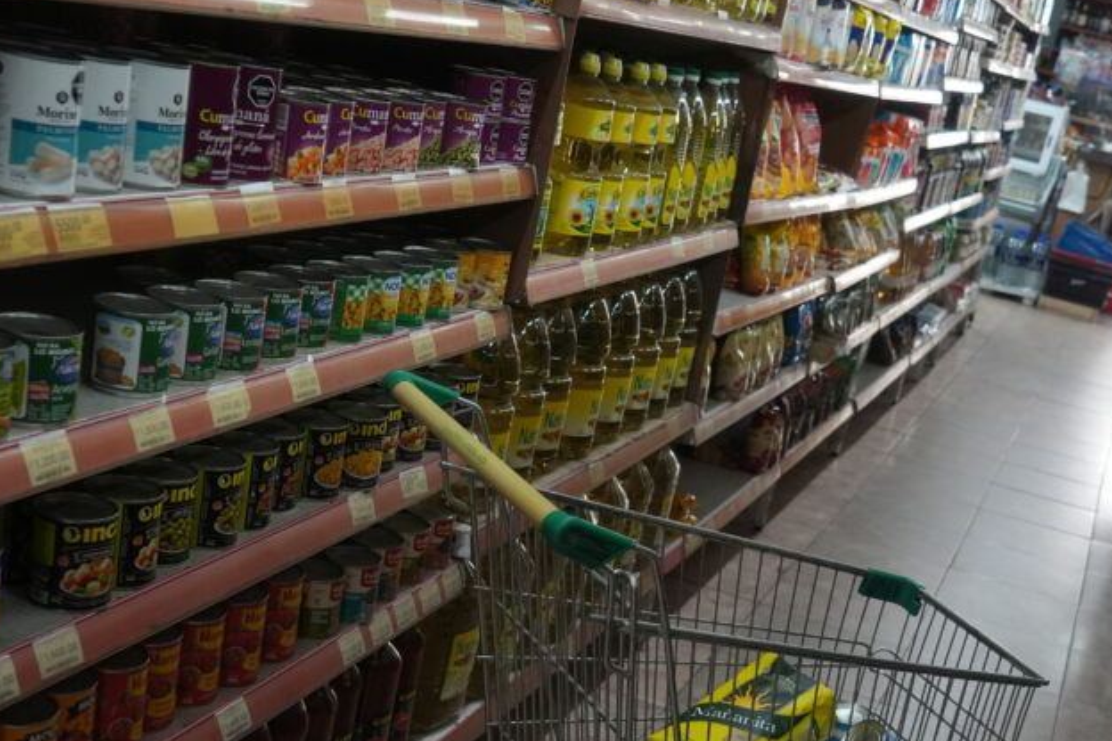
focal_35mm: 50
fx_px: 1544
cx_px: 740
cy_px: 575
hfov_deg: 39.1
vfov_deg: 26.6
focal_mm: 26
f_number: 4
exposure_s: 1/125
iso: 3200
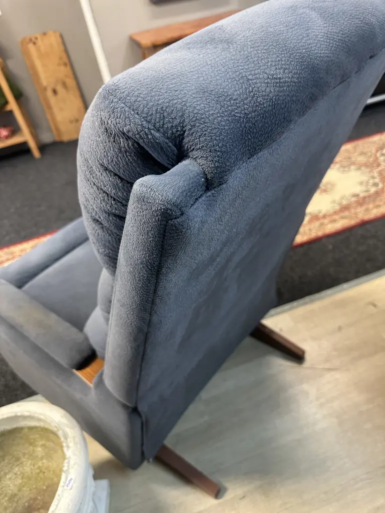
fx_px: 356
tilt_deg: -37.7
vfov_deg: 71.6
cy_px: 256
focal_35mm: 24
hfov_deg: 56.8
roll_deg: +12.8
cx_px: 192
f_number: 1.78
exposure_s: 1/50
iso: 320
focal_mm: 6.86
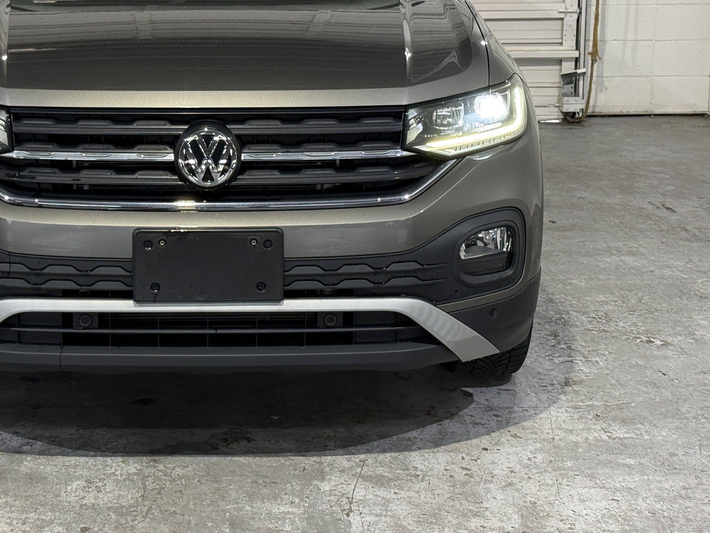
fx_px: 1559
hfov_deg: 25.4
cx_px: 201
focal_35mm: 76
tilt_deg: -9.1
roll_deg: +0.3
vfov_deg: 19.2
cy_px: 123
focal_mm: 6.76
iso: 125
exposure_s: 1/60
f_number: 1.78
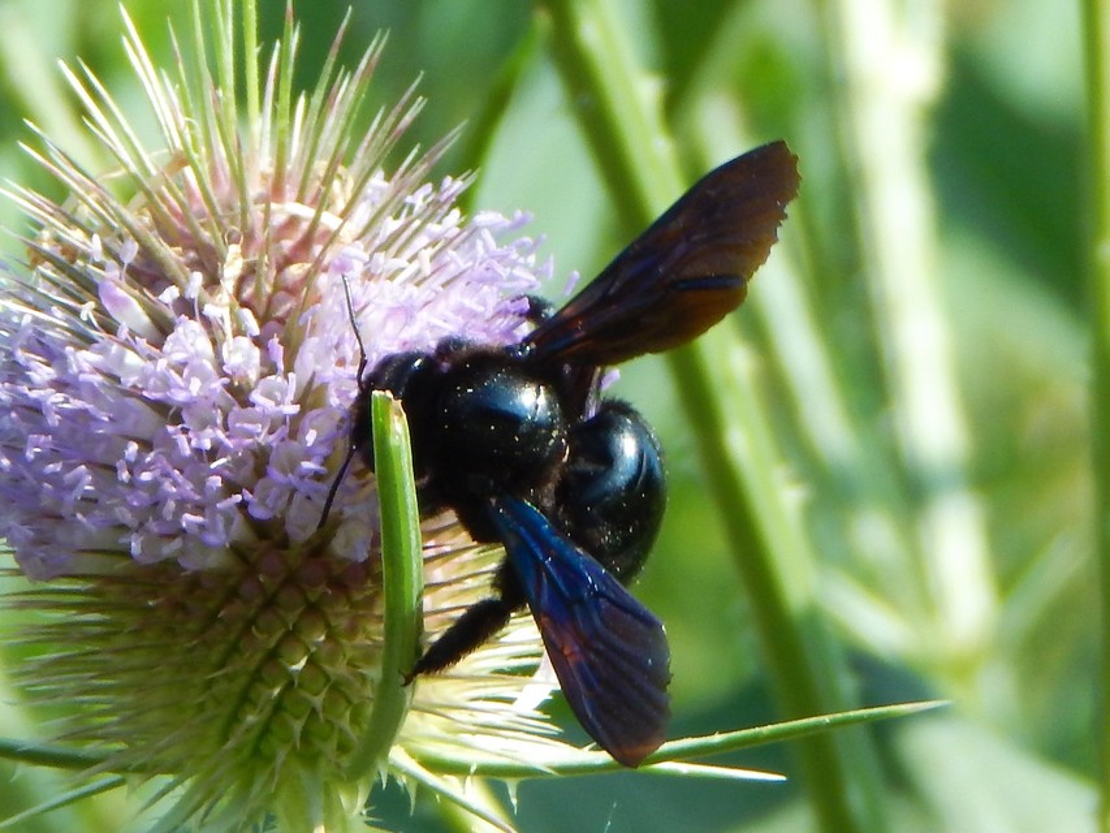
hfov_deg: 7.9
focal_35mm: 250
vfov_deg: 5.9
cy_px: 416
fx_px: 8018
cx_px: 555
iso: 125
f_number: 5.6
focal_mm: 44.9
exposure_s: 1/320
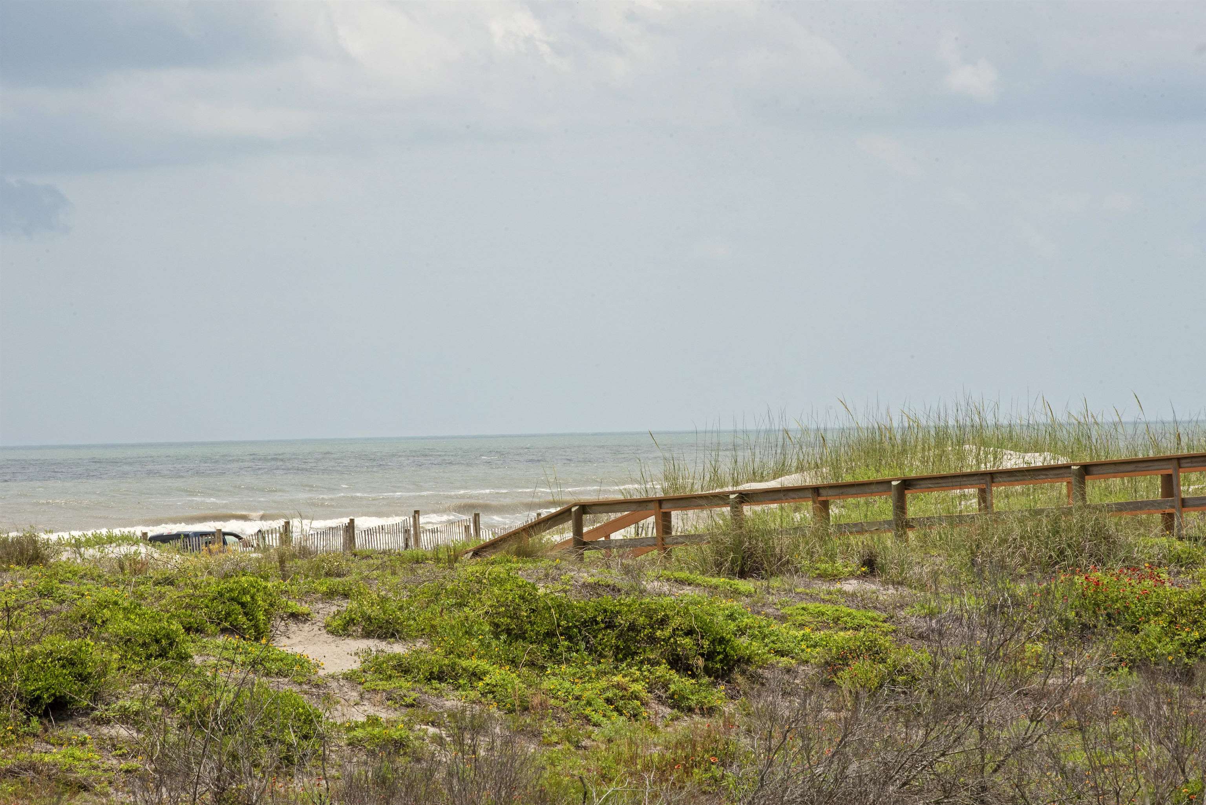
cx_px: 603
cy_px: 402
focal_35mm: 190
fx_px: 6366
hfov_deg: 10.8
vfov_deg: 7.2
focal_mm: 190
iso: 360
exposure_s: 1/400
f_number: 22
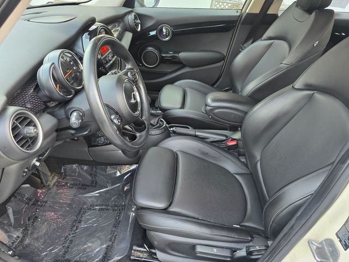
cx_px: 174
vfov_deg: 58.9
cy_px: 131
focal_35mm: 23
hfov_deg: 73.9
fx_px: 232
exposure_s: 1/120
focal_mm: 6.3
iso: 200
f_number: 1.7
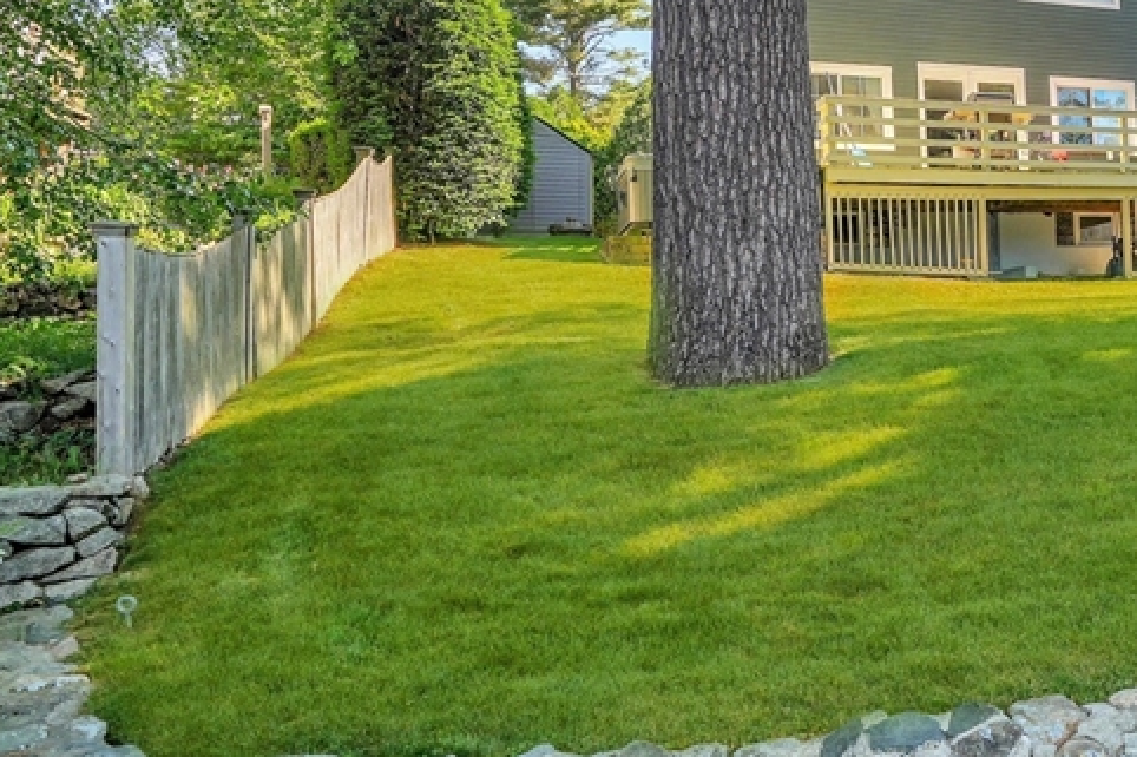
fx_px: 1073
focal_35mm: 34
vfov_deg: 36.4
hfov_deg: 46.2
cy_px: 72
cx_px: 1154
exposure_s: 1/160
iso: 160
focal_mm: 16
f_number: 4
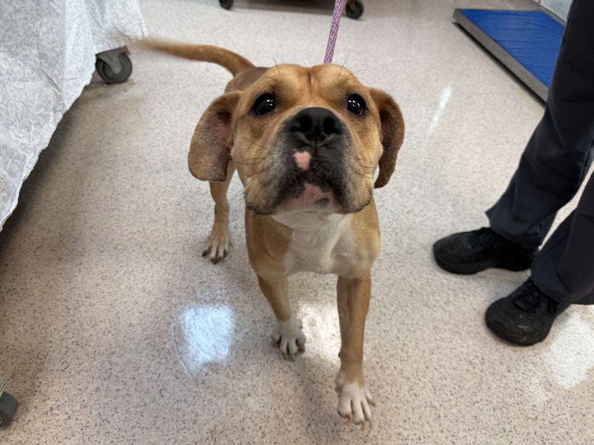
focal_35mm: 24
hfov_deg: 71.6
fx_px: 412
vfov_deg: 56.8
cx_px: 297
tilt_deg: -45.4
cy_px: 222
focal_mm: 6.76
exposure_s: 1/60
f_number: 1.78
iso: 125
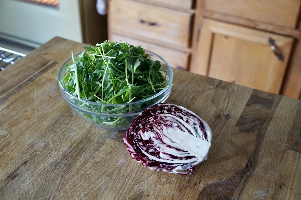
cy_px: 100
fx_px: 414
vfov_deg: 27.2
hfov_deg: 40.0
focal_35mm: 50
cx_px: 150
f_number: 4.5
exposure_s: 1/125
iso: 6400
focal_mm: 33
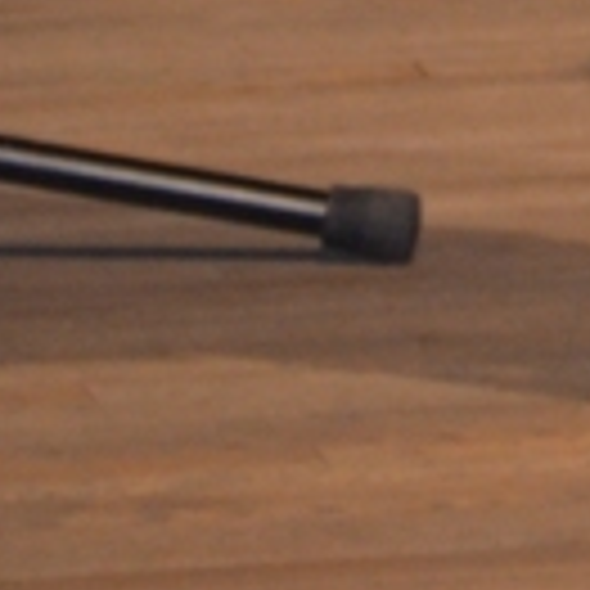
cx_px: 1470
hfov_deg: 1.1
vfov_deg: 1.1
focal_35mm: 1640
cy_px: -815
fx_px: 31631
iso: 800
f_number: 5.3
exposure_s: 1/60
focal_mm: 165
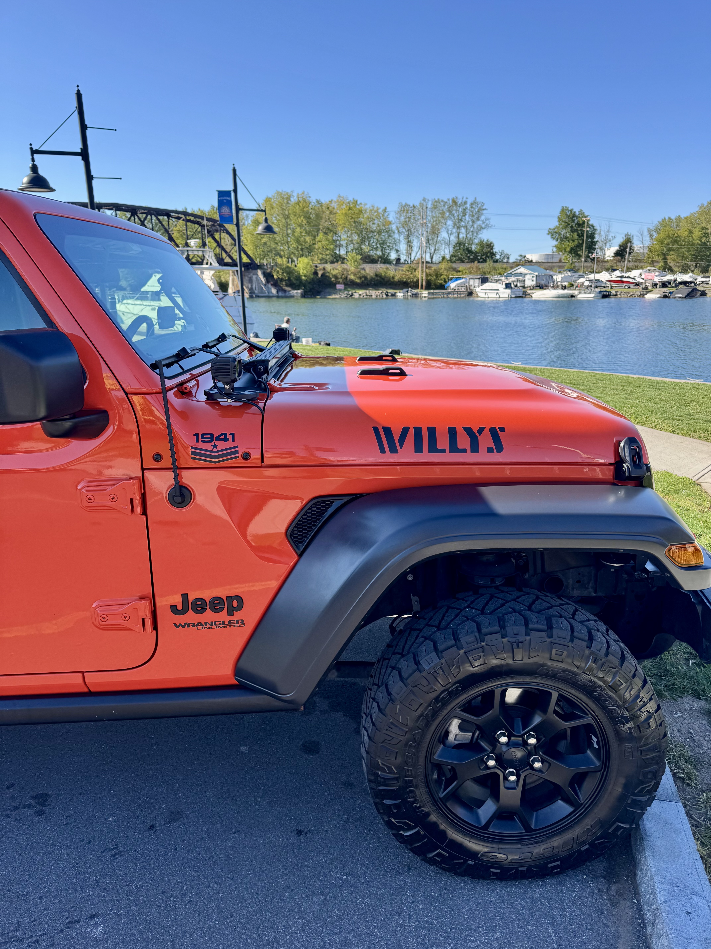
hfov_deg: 56.8
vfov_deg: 71.6
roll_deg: +1.6
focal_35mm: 24
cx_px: 356
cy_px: 474
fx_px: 657
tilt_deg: -15.8
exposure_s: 1/1597
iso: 80
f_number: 1.78
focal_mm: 6.76
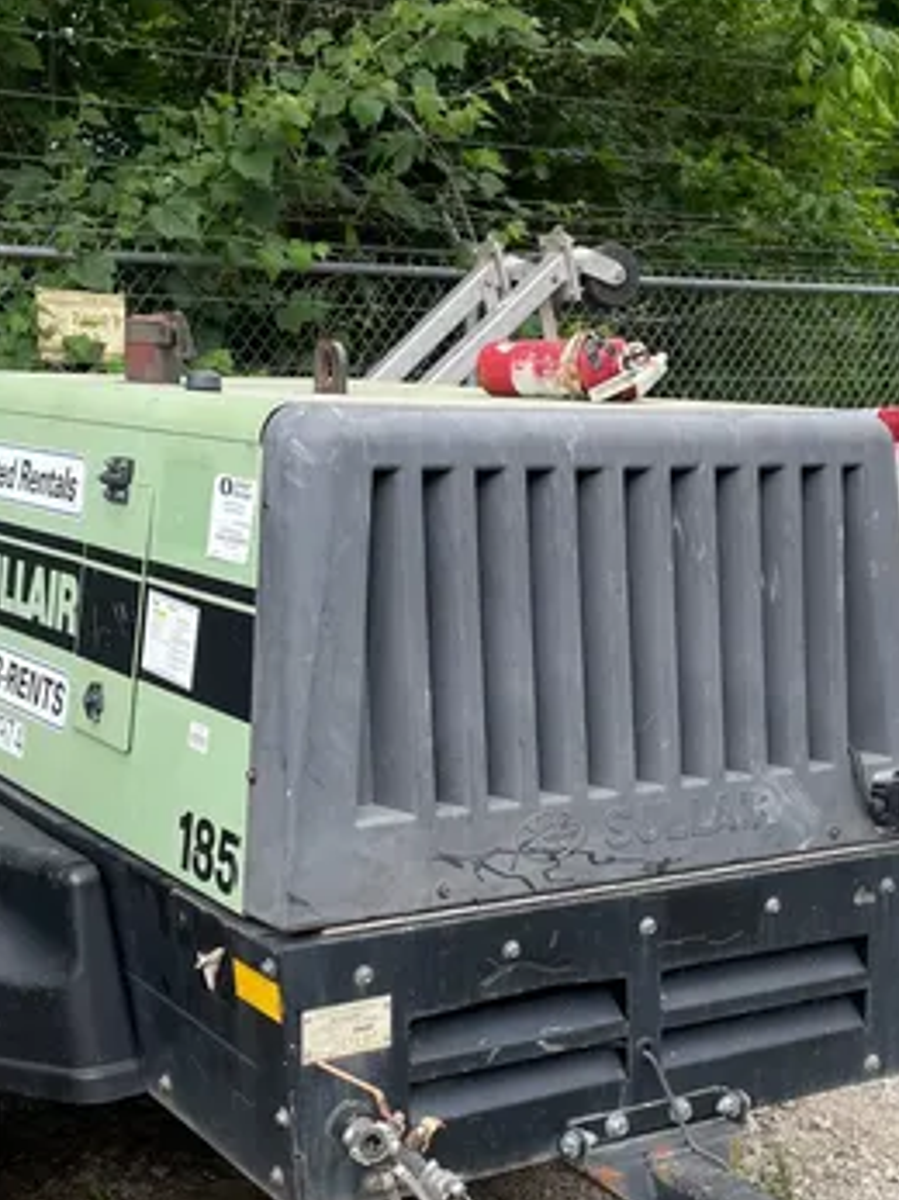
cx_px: 557
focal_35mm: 55
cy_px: 718
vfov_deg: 34.8
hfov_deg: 26.5
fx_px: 1906
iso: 50
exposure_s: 1/515
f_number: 1.6
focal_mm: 4.2
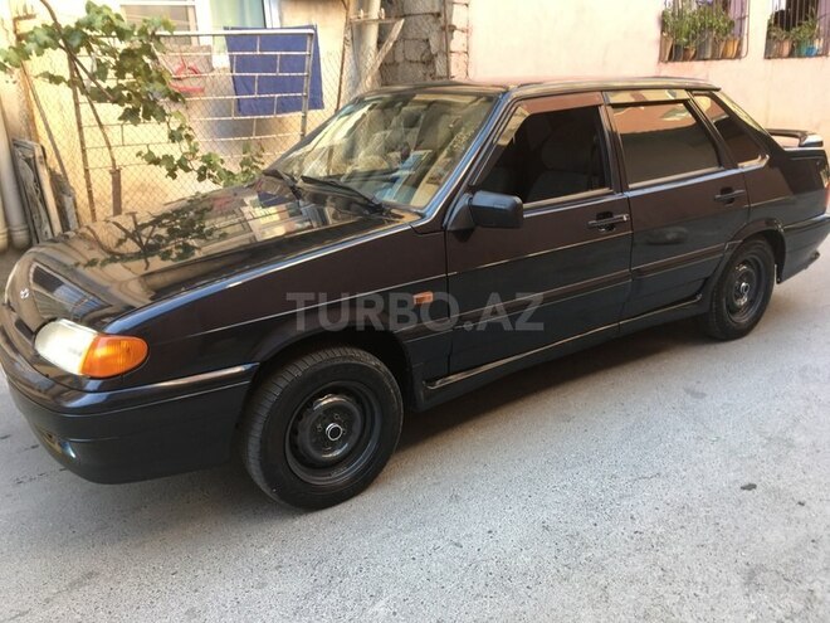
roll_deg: +1.0
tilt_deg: -20.4
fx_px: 695
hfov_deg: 61.7
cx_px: 415
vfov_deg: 48.2
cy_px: 312
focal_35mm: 29
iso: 25
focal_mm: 4.15
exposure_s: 1/50
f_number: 2.2
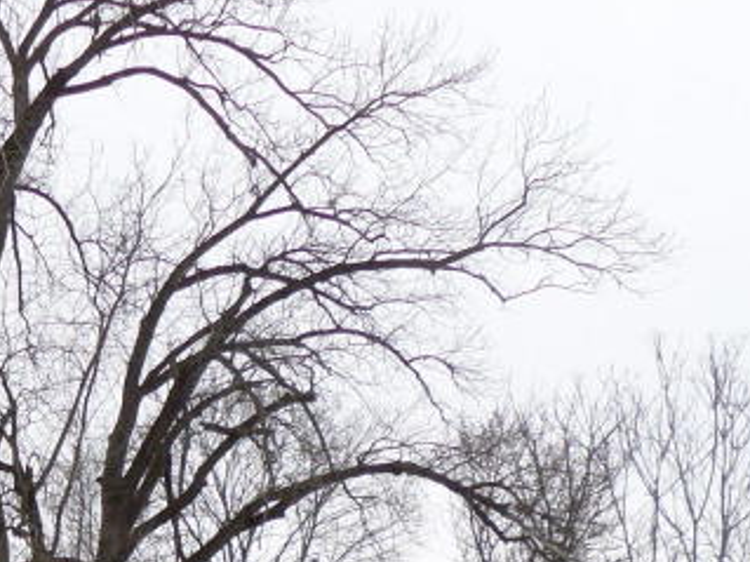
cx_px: -230
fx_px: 1668
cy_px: 797
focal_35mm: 77
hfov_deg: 22.6
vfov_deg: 17.5
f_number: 3.1
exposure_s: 1/250
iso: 80
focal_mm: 4.3
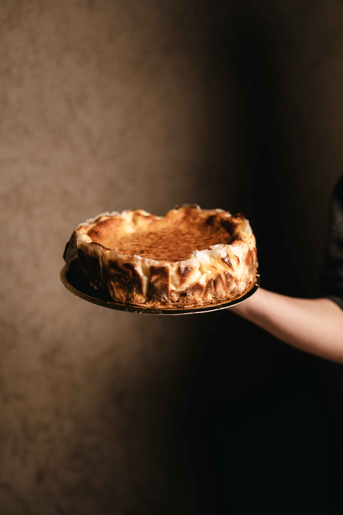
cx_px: 172
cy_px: 258
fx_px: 715
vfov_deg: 39.6
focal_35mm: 50
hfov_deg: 27.0
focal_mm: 50
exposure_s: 1/200
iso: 80
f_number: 2.5
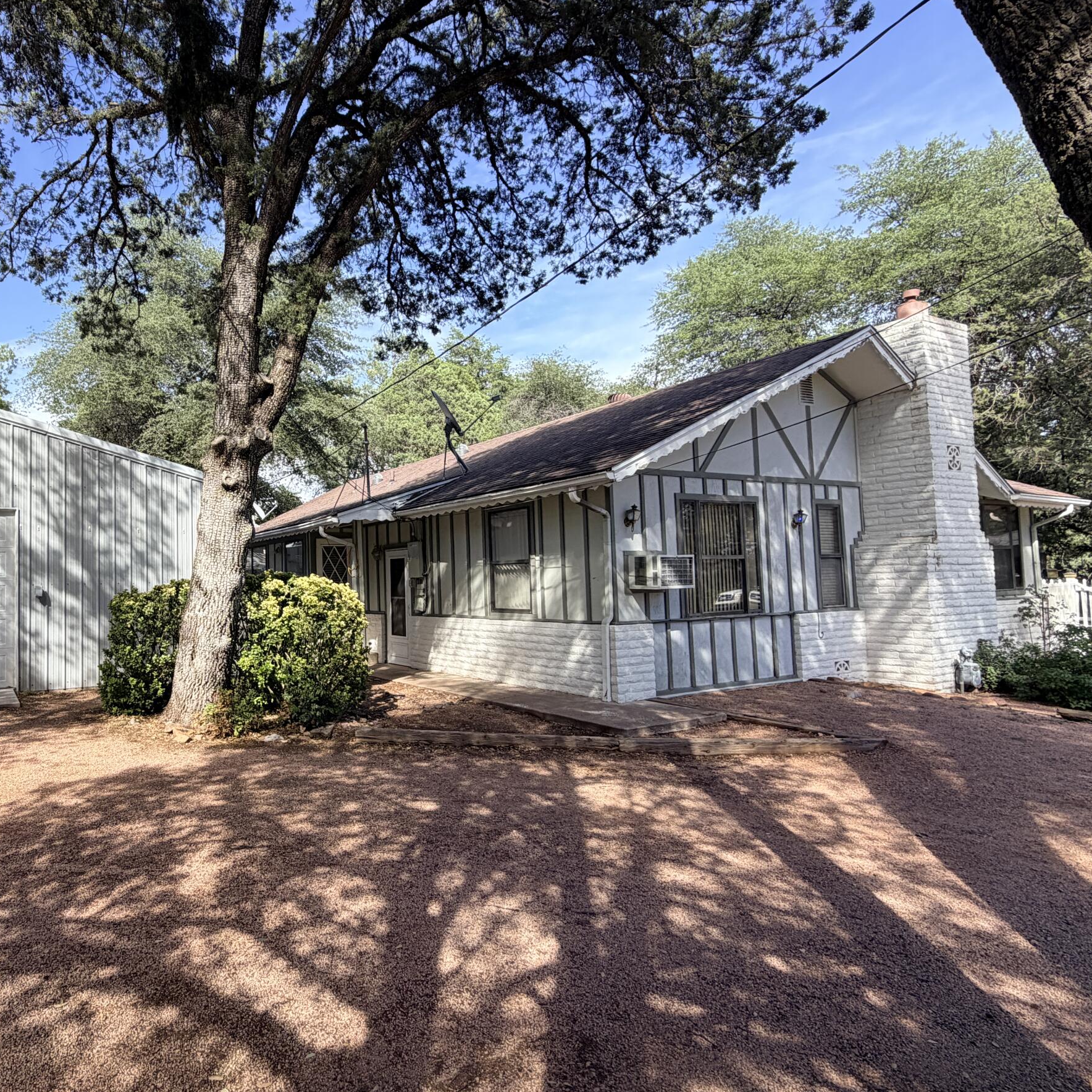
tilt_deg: +4.4
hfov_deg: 69.4
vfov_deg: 72.1
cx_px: 335
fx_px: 749
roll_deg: +1.8
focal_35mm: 21
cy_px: 542
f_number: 2.2
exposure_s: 1/540
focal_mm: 2.22
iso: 40
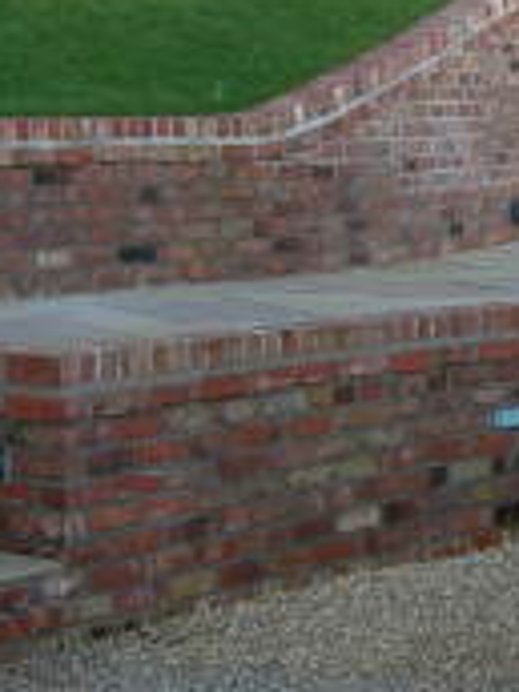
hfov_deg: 12.9
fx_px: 2259
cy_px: 370
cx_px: 543
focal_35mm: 113
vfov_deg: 17.4
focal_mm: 7.8
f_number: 2.8
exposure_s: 1/198
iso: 50
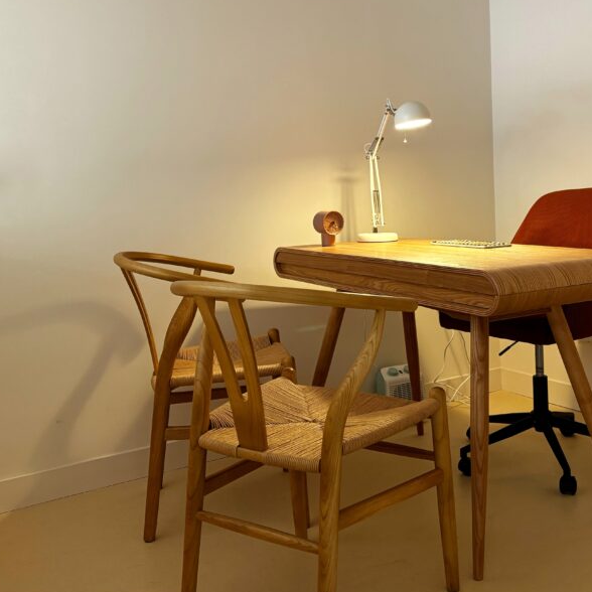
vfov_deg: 41.6
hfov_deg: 41.6
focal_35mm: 40
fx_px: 774
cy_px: 229
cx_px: 371
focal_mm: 5.96
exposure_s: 1/50
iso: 160
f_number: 1.6
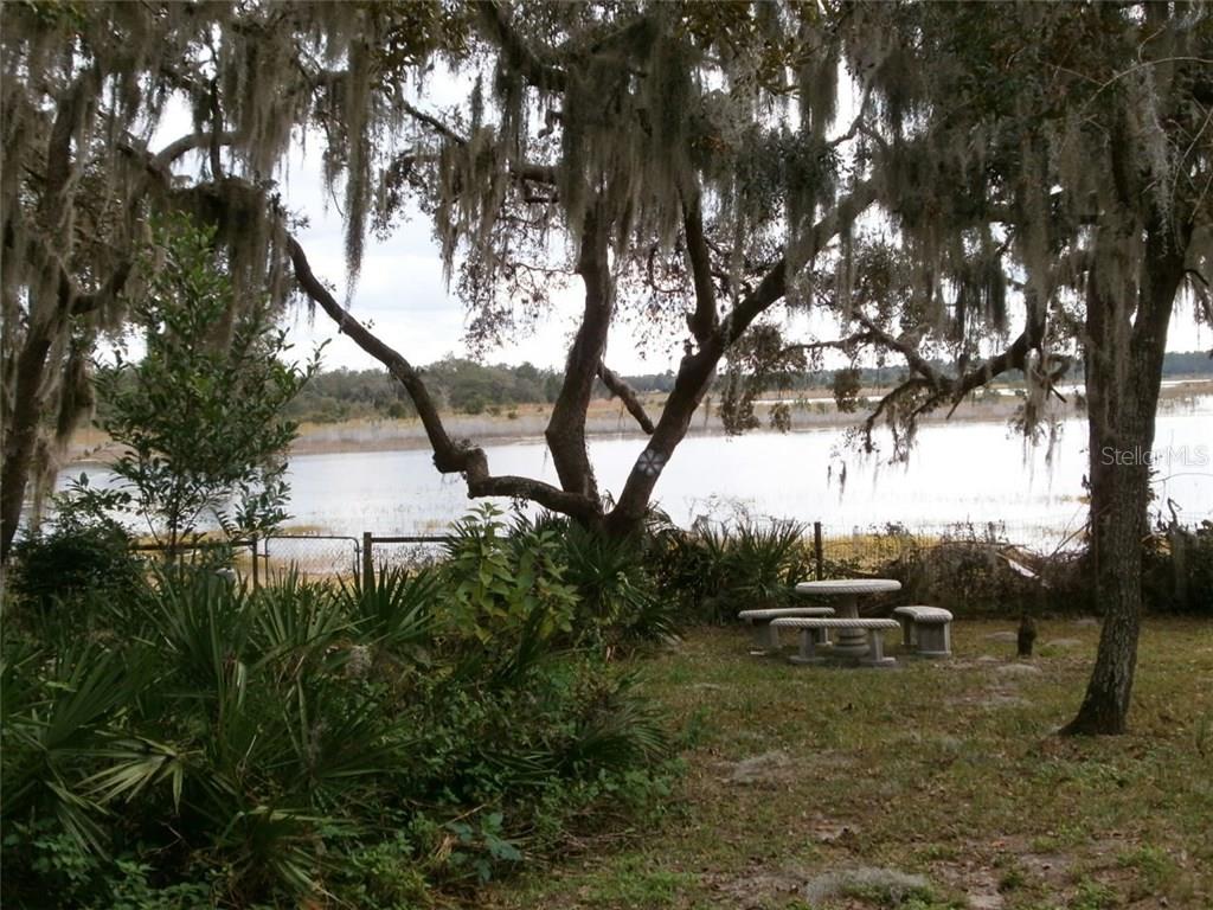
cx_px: 606
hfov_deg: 47.9
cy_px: 455
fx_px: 1367
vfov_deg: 36.8
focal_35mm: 39
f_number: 3.4
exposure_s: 1/400
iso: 100
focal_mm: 6.9
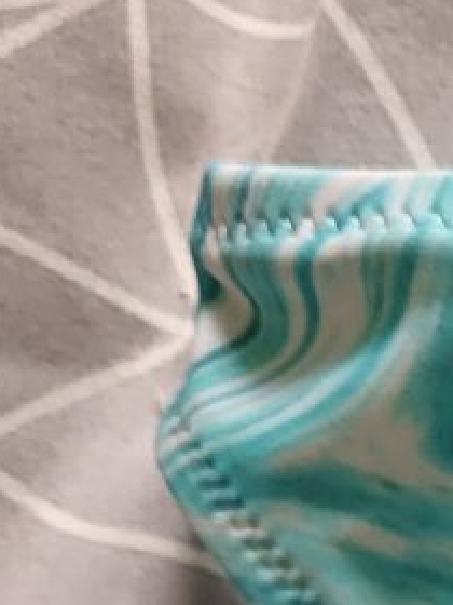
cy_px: 1268
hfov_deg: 6.7
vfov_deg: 9.6
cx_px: 1592
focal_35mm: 190
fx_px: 3315
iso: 80
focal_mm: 5.4
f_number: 1.8
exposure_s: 1/120
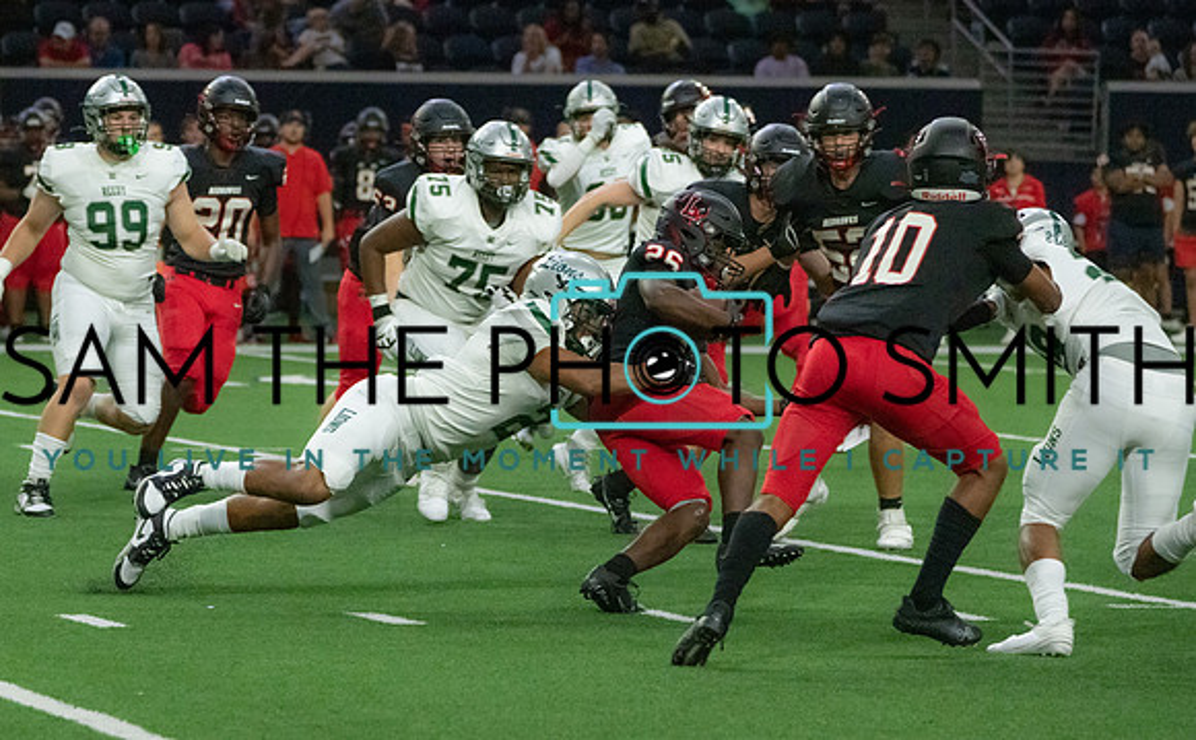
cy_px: 412
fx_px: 7124
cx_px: 419
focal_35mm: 219
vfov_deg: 5.9
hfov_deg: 9.6
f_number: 5
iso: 12800
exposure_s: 1/1250
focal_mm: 162
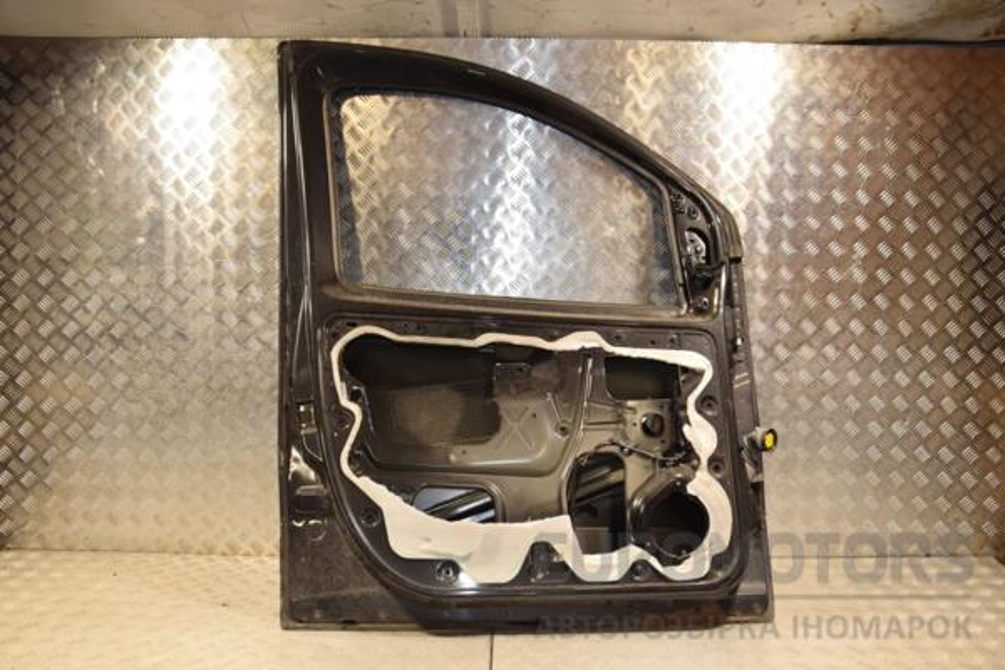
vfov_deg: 41.7
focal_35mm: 32
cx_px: 502
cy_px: 335
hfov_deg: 59.5
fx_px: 879
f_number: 5.6
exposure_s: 1/200
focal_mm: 21
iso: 800
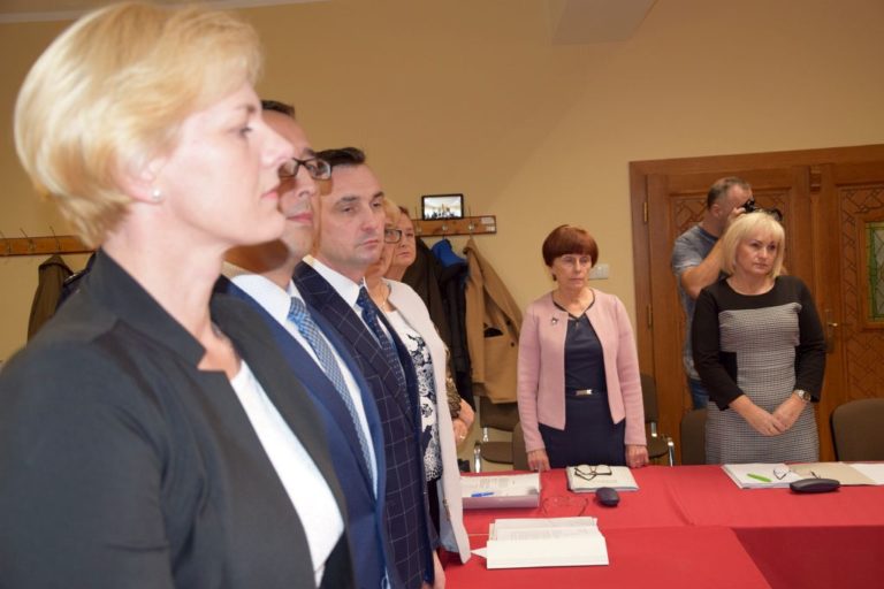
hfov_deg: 49.6
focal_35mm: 39
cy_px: 294
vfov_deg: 34.2
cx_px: 442
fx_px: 958
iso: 800
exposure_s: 1/80
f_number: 4.5
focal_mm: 26
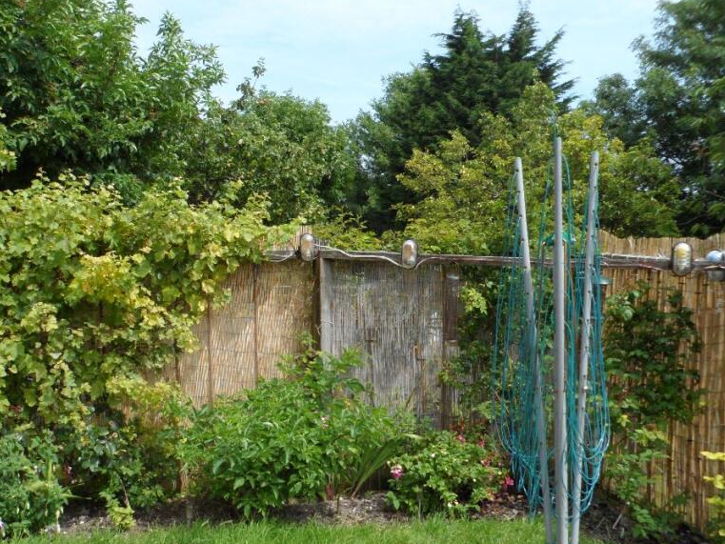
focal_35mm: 35
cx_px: 319
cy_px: 340
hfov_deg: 52.5
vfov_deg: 40.4
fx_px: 733
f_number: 3.3
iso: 80
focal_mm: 4.9
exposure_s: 1/750
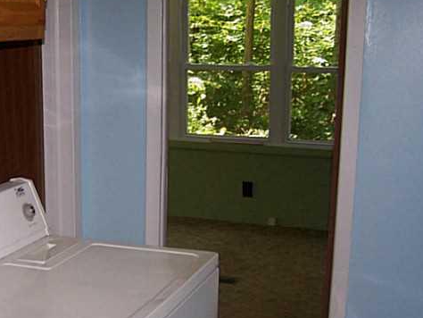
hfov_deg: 29.6
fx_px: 782
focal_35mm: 64
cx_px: 91
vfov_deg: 22.8
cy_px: 226
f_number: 2.8
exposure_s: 1/60
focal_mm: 6.3
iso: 140
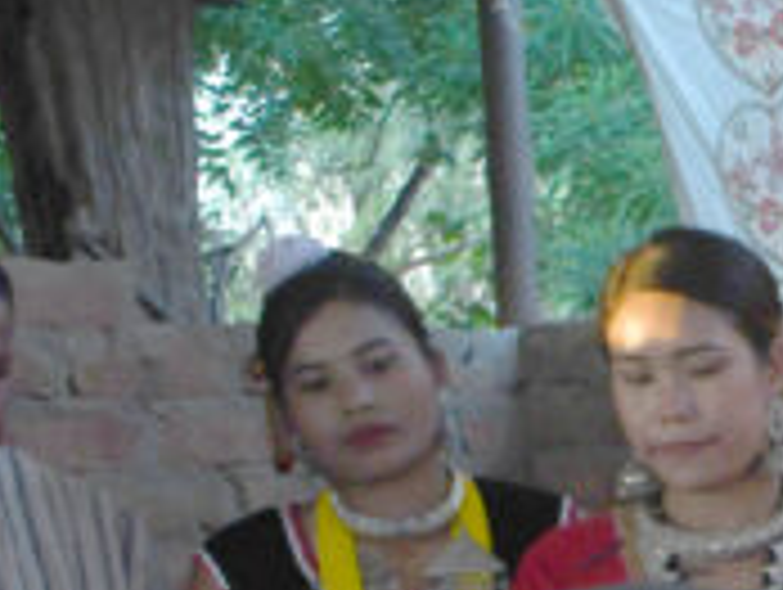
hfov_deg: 12.3
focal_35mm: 144
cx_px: 1490
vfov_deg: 9.8
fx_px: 3262
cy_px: 1058
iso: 1250
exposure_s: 1/100
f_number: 5.6
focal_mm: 23
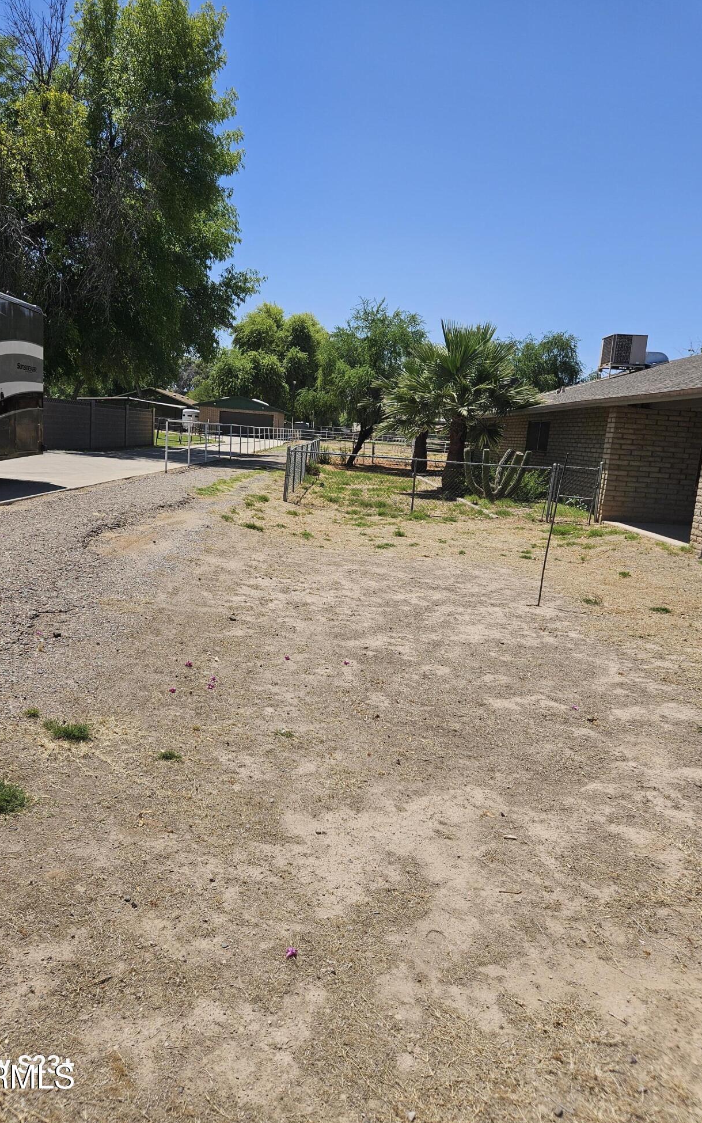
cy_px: 554
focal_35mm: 25
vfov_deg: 72.5
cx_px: 313
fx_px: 765
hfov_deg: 49.2
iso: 25
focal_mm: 5.4
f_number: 1.8
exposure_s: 1/2650
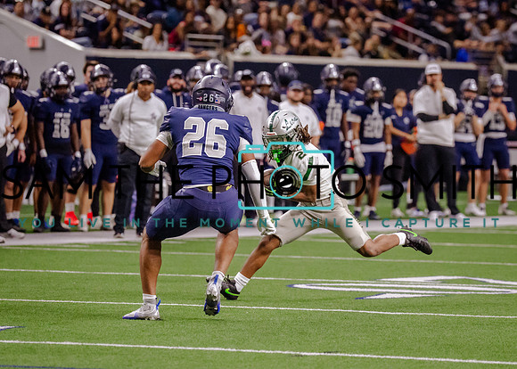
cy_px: 211
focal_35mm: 288
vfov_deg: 5.0
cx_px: 326
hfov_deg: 7.0
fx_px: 4229
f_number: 2.8
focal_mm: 152
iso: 3200
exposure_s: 1/1250
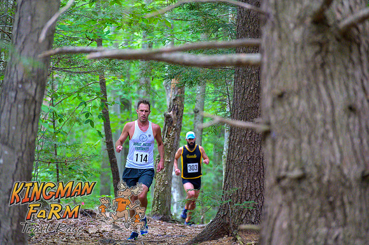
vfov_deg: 6.9
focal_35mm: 200
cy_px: 122
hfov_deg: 10.3
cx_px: 184
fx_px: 2049
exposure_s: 1/200
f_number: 4
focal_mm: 200
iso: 8000
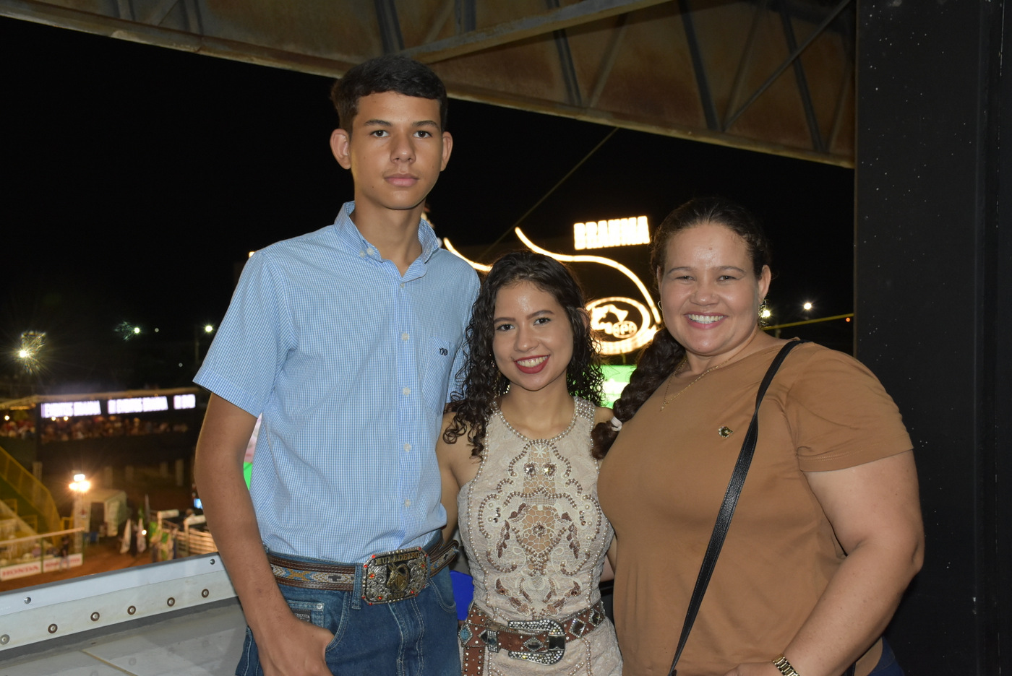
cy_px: 338
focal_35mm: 40
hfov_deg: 47.9
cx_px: 506
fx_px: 1139
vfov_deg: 33.1
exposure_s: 1/60
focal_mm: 27
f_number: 5.6
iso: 1600
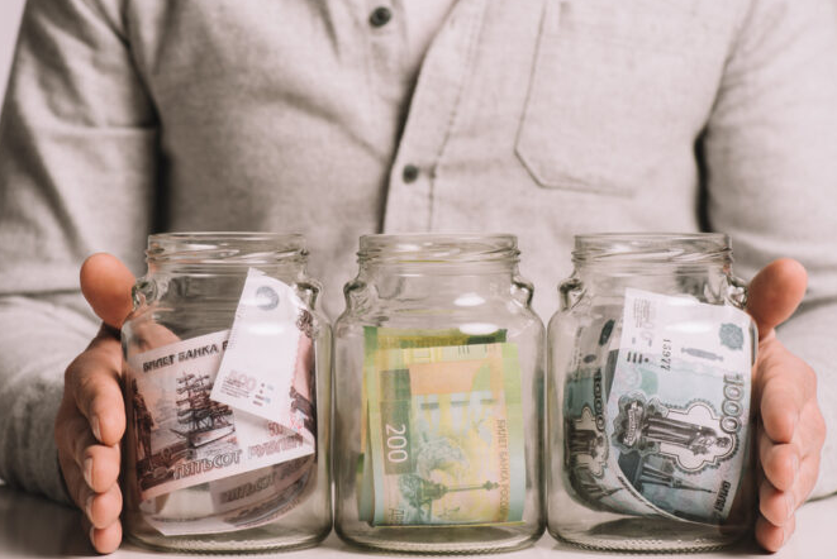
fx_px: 2839
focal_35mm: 122
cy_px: 278
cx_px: 419
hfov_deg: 16.8
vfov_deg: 11.3
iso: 100
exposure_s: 1/200
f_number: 7.1
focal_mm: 105
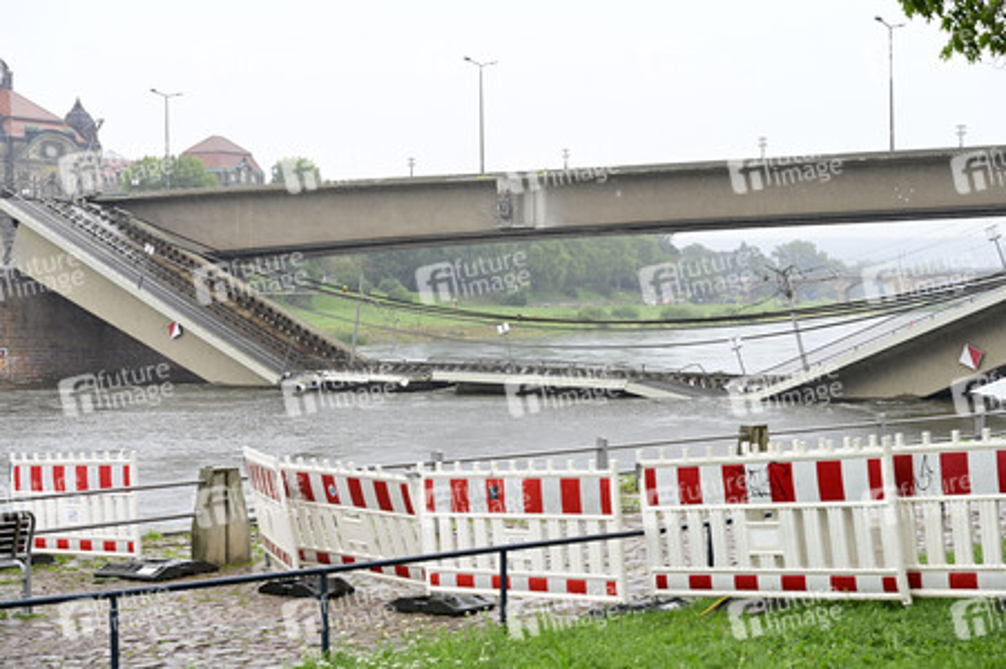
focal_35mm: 70
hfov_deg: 28.9
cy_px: 334
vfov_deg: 19.4
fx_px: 1955
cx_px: 503
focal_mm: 70
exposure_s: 1/200
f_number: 6.3
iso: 500
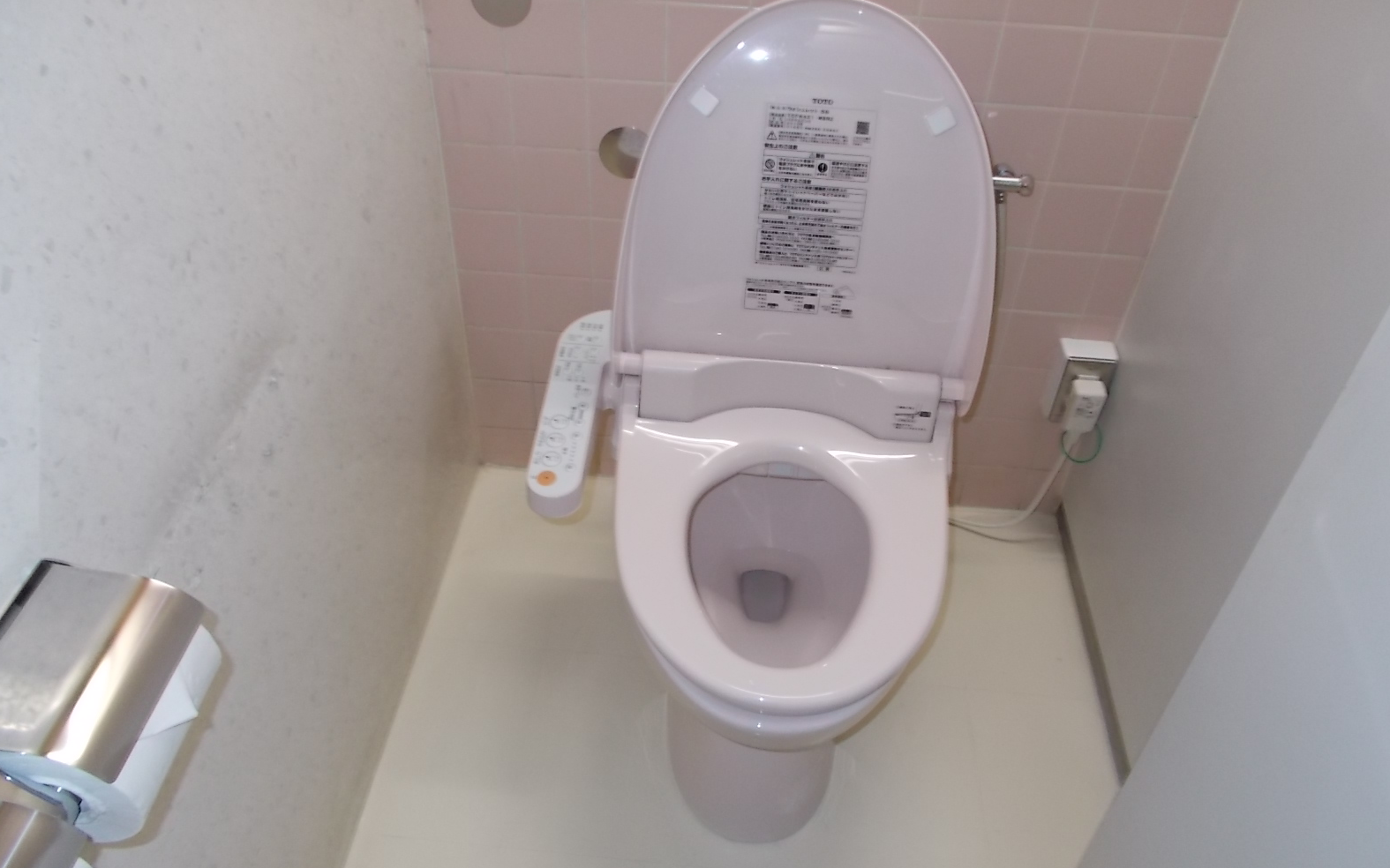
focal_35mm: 28
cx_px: 695
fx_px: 1061
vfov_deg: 44.5
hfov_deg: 66.5
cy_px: 430
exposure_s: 1/25
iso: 200
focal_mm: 4.6
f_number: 3.2
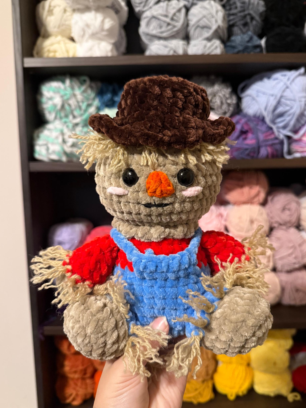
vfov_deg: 69.4
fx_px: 295
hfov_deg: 54.9
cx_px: 153
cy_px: 209
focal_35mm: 25
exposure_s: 1/60
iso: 800
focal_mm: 6.76
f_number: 1.78
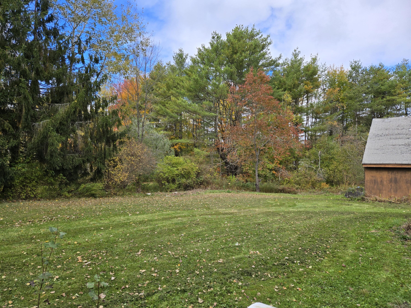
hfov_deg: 73.9
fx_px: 273
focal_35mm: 23
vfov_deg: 58.9
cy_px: 154
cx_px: 206
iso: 80
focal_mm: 5.4
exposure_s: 1/2752
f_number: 1.8
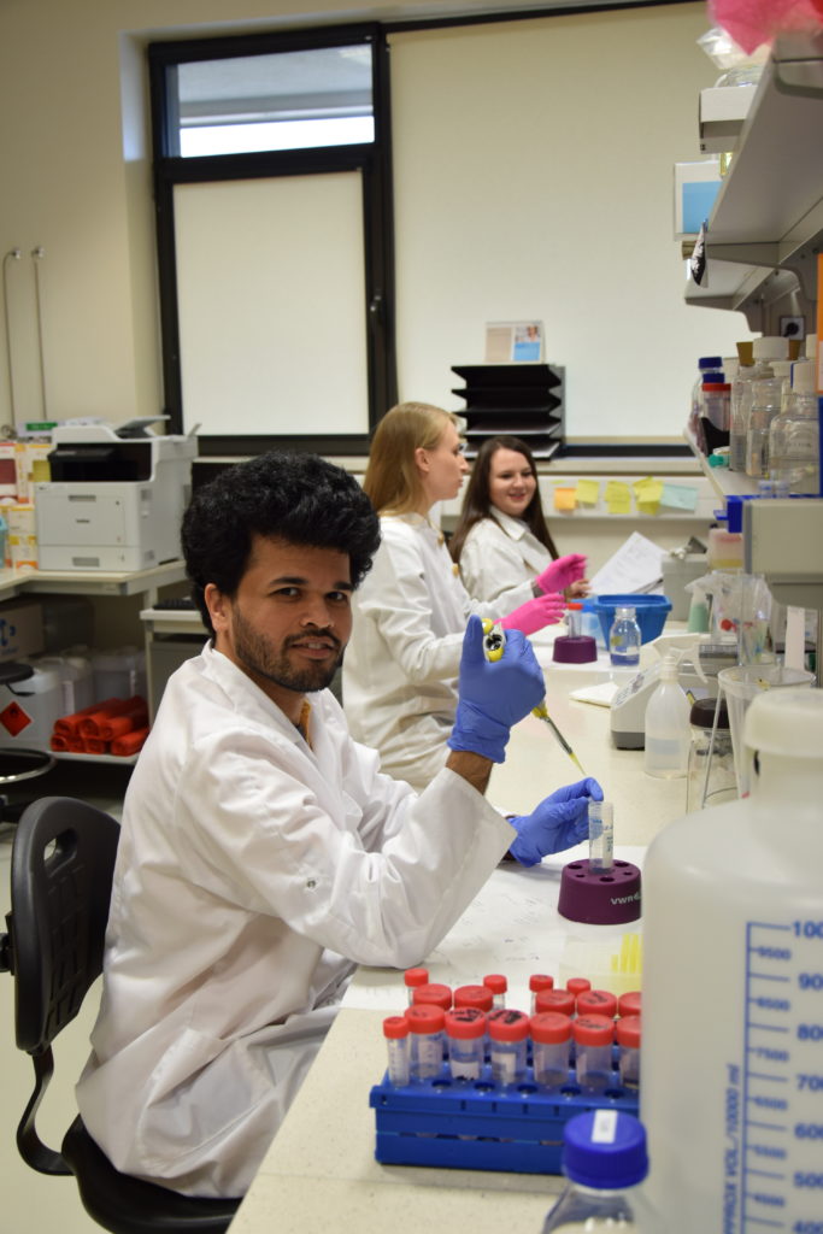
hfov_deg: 31.9
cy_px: 617
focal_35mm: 42
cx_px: 412
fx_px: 1440
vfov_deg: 46.4
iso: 400
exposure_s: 1/40
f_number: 4.2
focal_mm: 28
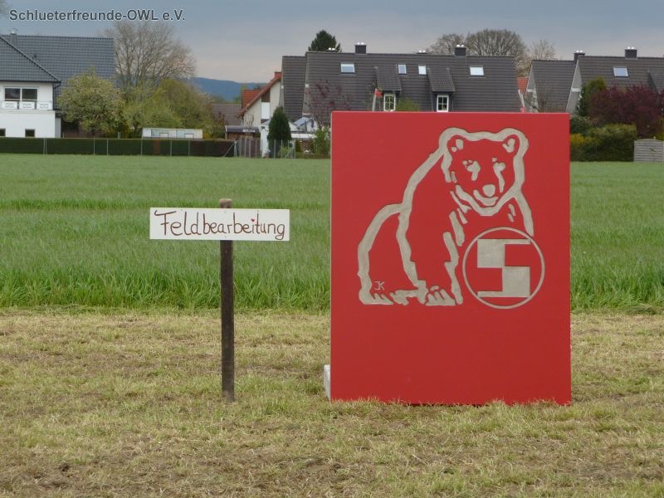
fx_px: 1976
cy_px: 249
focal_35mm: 103
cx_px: 332
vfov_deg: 14.4
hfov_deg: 19.1
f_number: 4.7
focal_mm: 17.5
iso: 100
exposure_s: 1/250
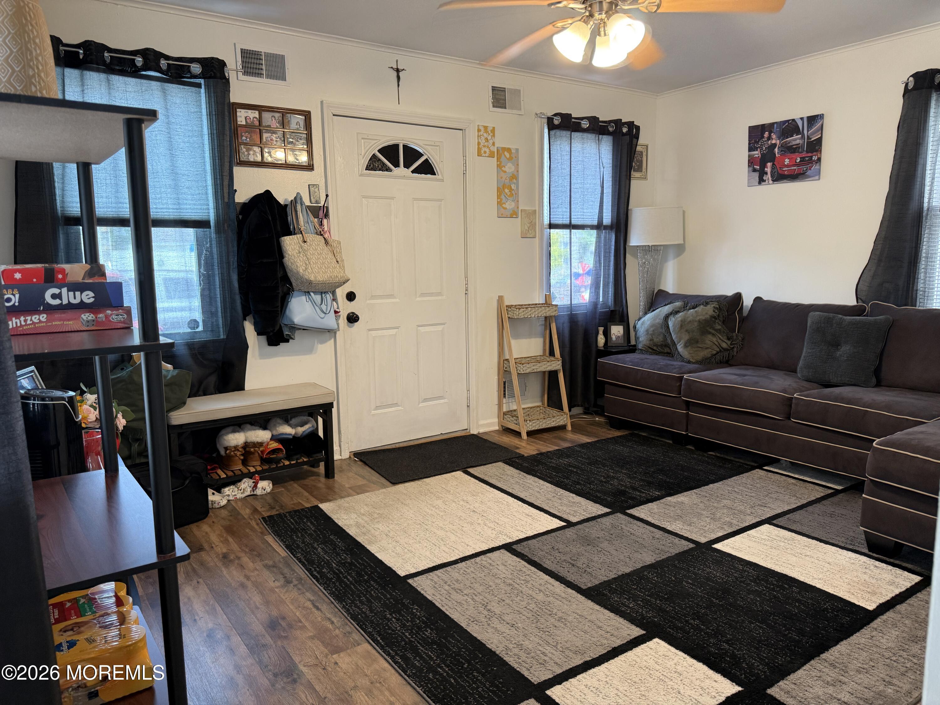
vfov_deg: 56.8
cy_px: 352
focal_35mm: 24
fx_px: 652
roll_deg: +0.7
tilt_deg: -7.5
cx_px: 470
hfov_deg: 71.6
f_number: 1.78
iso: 200
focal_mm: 6.76
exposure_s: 1/60
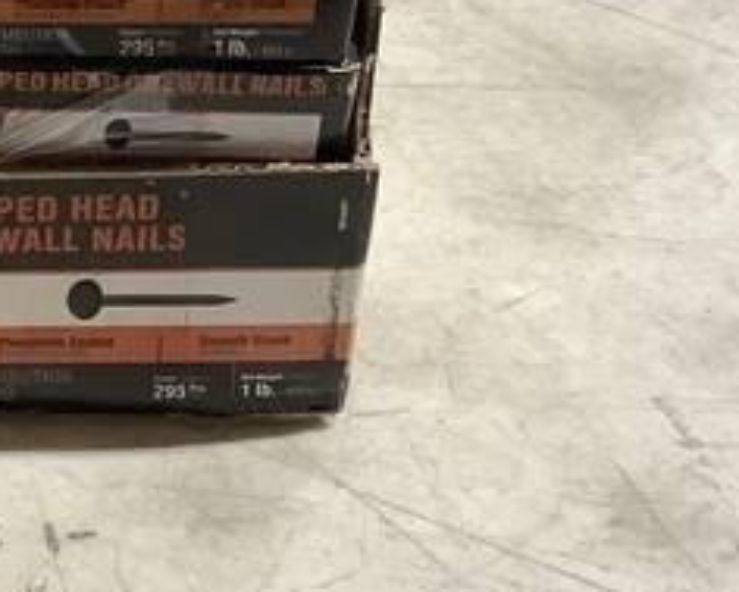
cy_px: -58
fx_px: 2101
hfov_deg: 18.9
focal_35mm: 96
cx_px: -144
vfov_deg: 15.6
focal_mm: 3.3
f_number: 2.4
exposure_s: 1/60
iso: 200
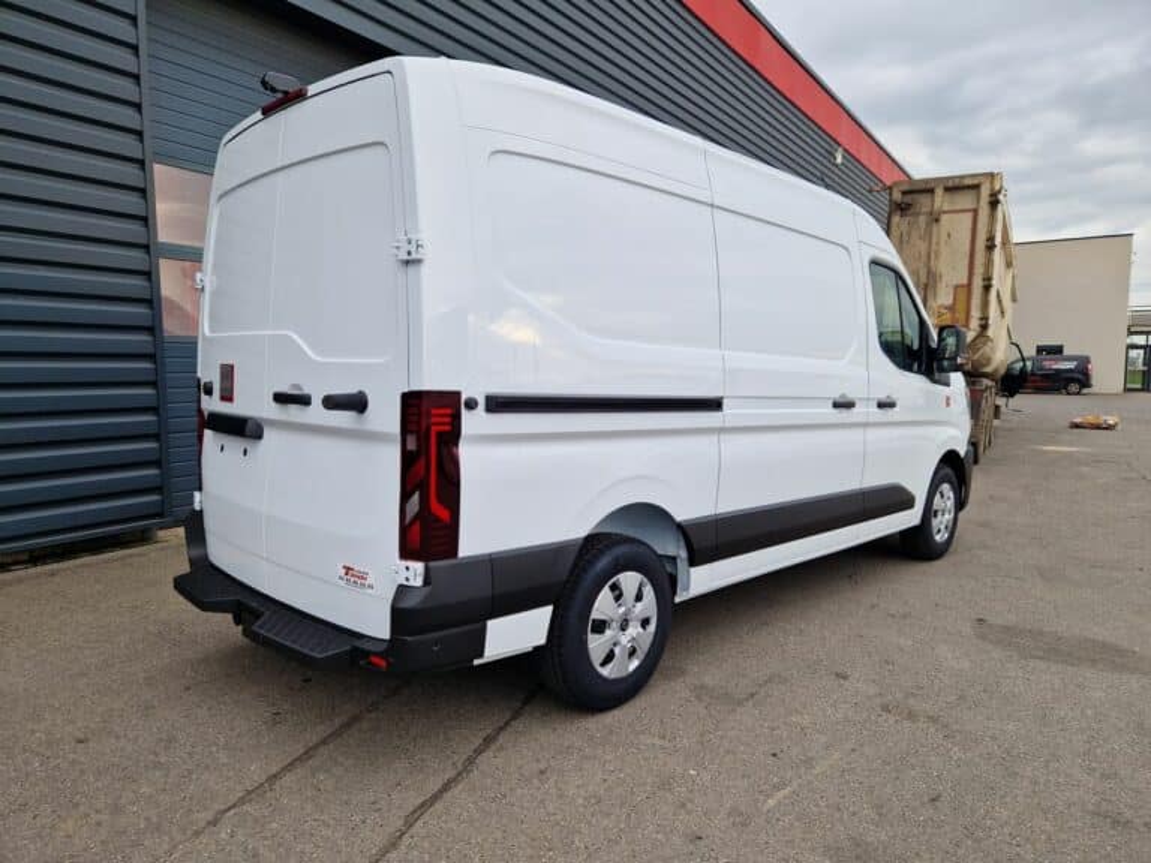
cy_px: 432
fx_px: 765
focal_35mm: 23
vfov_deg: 58.9
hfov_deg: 73.9
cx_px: 576
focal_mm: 5.4
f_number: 1.8
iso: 50
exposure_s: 1/1410
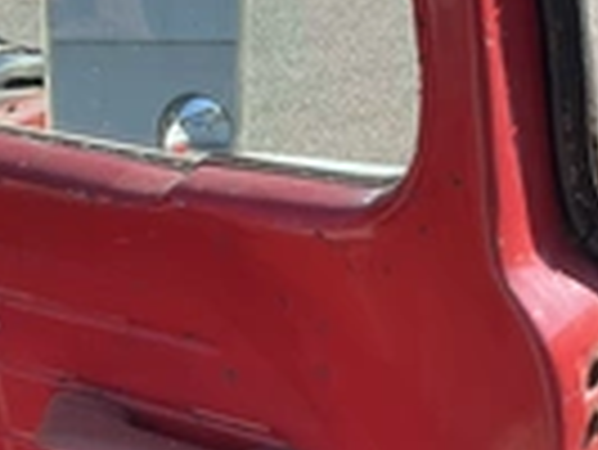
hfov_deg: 22.4
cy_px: 504
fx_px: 1504
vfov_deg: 16.5
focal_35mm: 87
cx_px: 238
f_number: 1.8
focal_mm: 3
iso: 25
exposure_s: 1/580
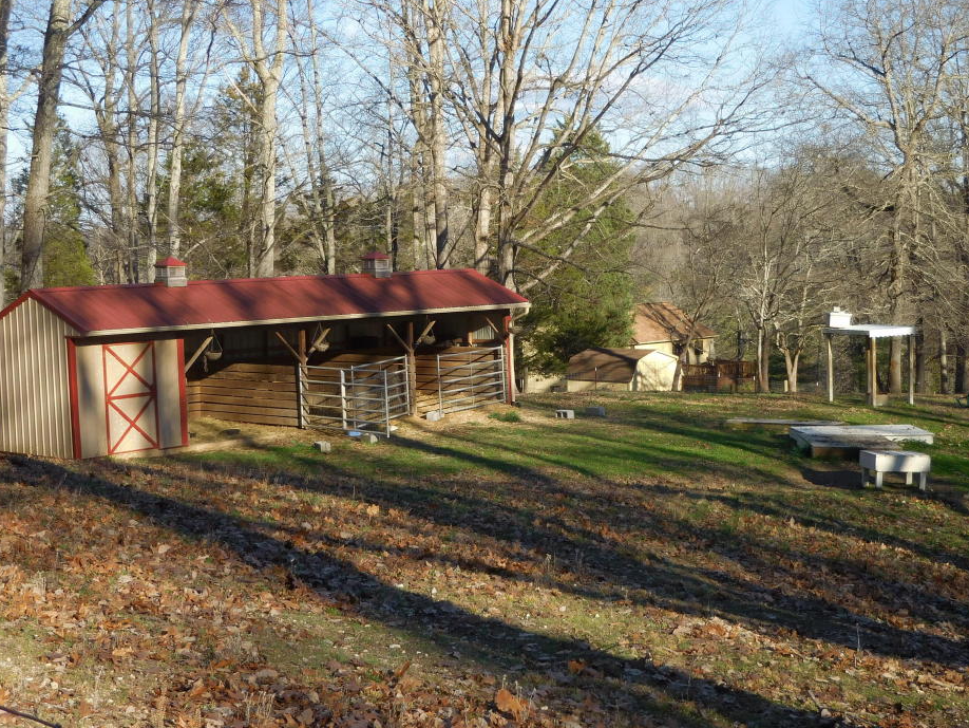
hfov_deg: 33.2
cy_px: 373
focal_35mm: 58
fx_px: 1624
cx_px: 511
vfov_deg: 25.2
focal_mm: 9.4
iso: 125
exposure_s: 1/400
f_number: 4.3
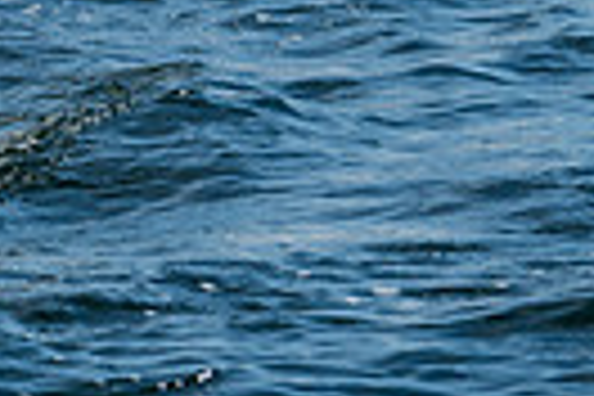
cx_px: -436
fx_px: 15971
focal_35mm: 968
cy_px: -457
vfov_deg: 1.4
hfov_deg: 2.1
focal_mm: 220
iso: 100
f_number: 8
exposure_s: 1/500
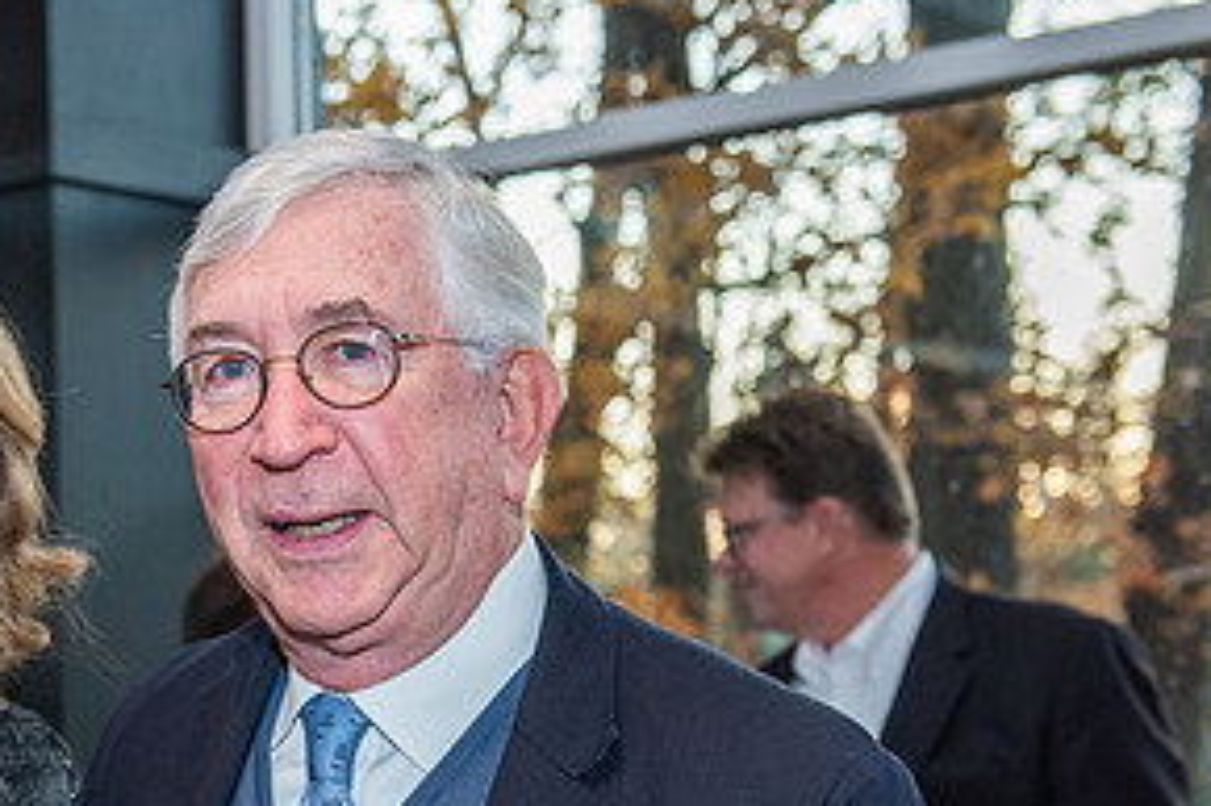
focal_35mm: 89
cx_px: 134
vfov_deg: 15.2
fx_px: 2992
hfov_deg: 22.4
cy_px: 702
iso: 1000
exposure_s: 1/250
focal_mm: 42
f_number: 4
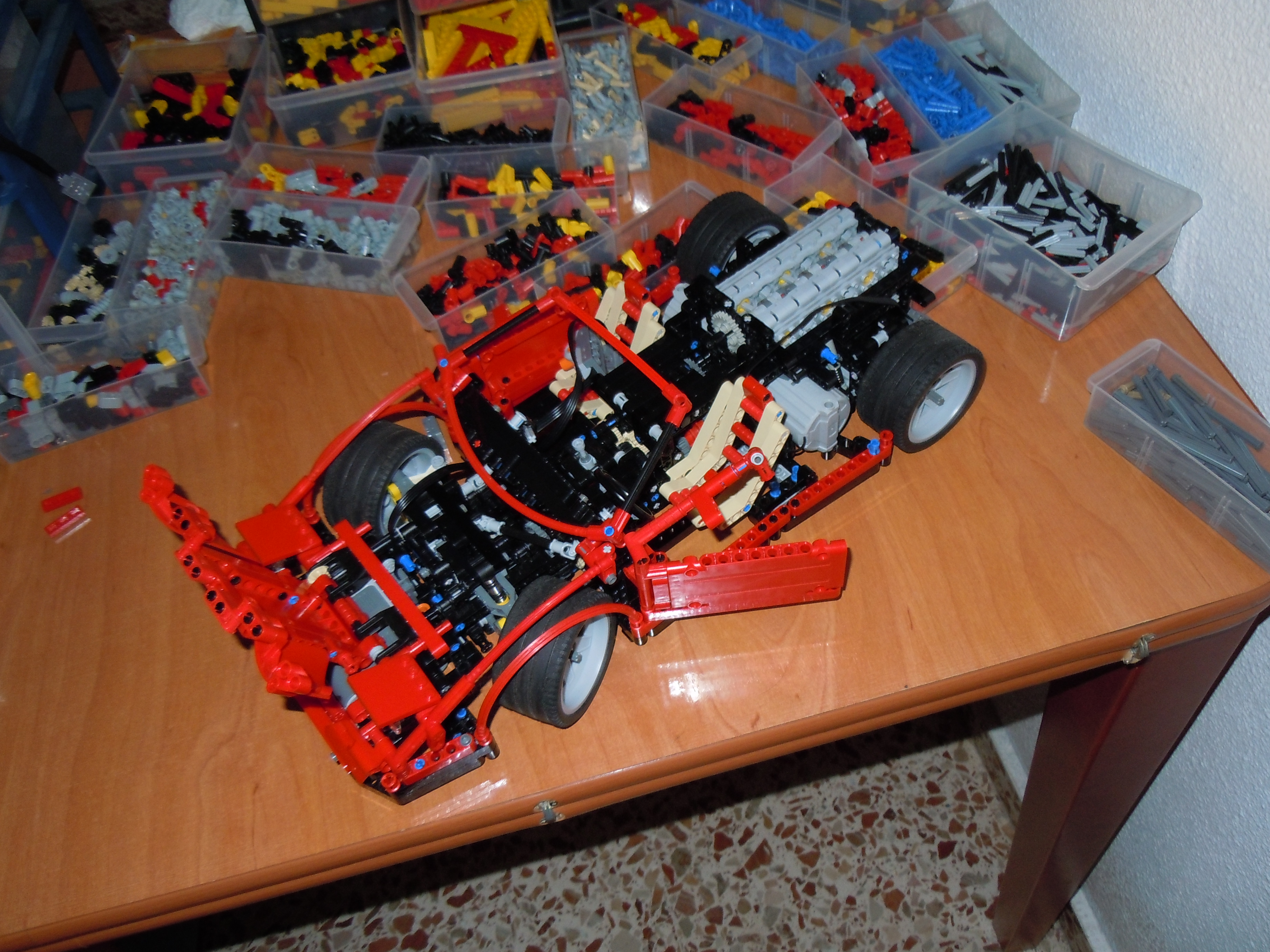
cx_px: 635
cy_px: 476
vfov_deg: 46.8
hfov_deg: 60.0
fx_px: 1101
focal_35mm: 30
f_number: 3.5
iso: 200
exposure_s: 1/30
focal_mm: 5.4
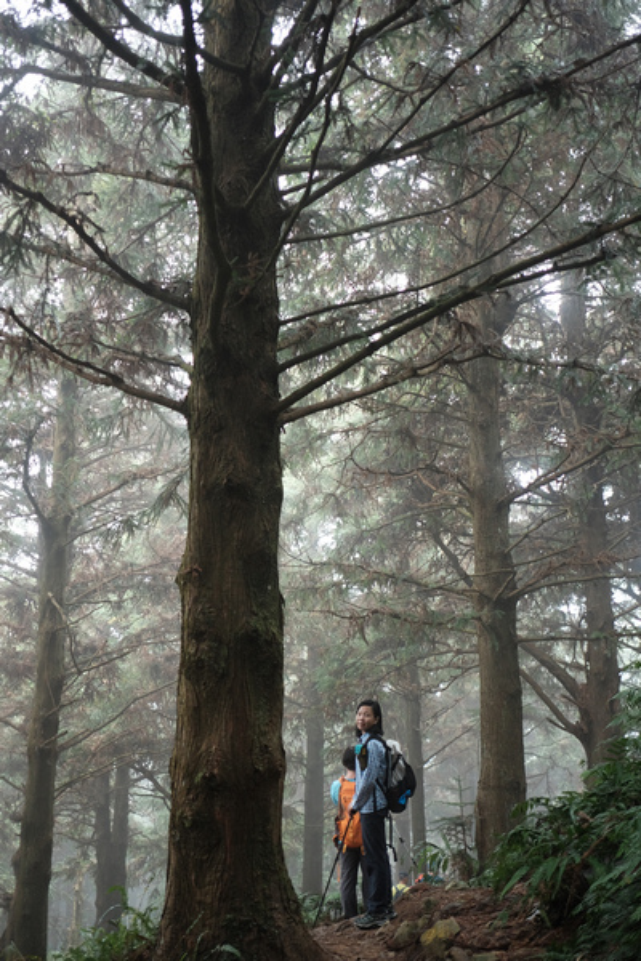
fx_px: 935
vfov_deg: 54.4
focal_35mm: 35
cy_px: 480
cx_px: 320
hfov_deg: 37.9
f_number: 2
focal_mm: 23
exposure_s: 1/125
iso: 1000
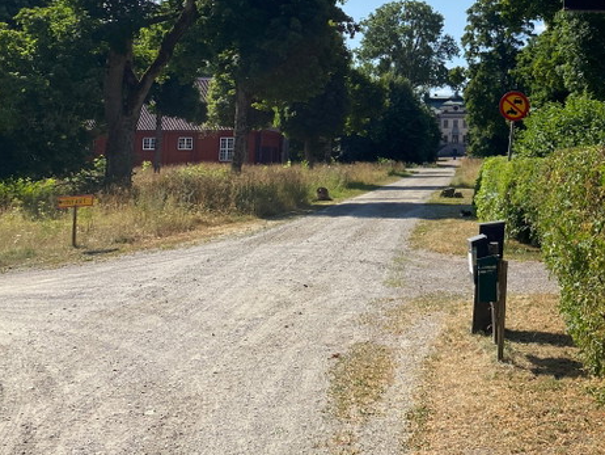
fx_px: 944
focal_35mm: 54
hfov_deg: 33.4
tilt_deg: +8.0
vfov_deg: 26.0
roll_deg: +0.9
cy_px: 25
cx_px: 560
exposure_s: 1/3300
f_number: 1.8
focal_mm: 4.25
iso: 32
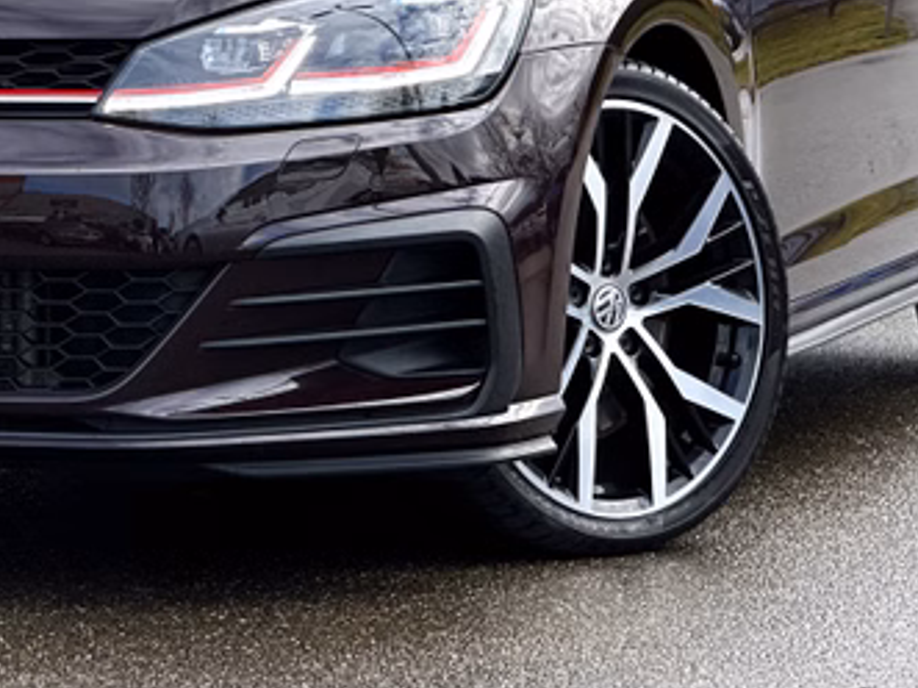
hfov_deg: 10.6
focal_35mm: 186
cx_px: 130
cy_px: 6
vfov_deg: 7.9
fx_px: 4931
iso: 32
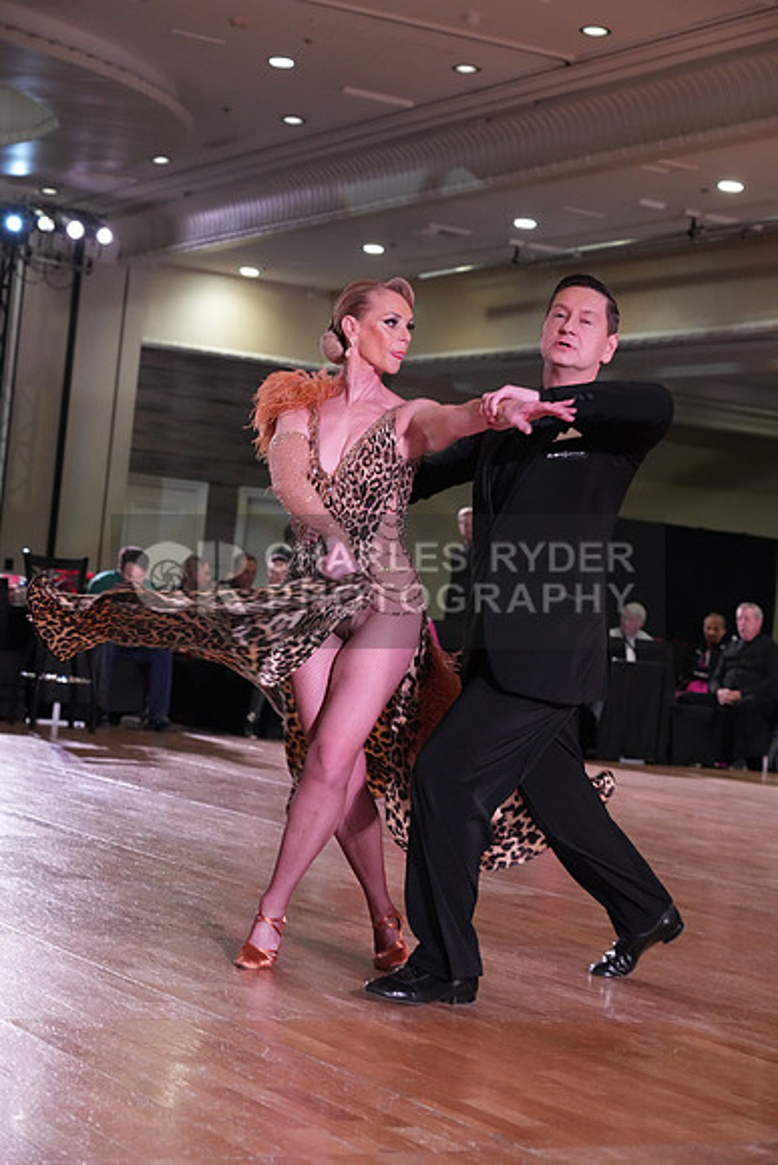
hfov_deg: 18.7
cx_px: 389
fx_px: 2365
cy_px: 582
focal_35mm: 73
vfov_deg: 27.7
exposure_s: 1/320
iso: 5000
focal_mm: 73
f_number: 5
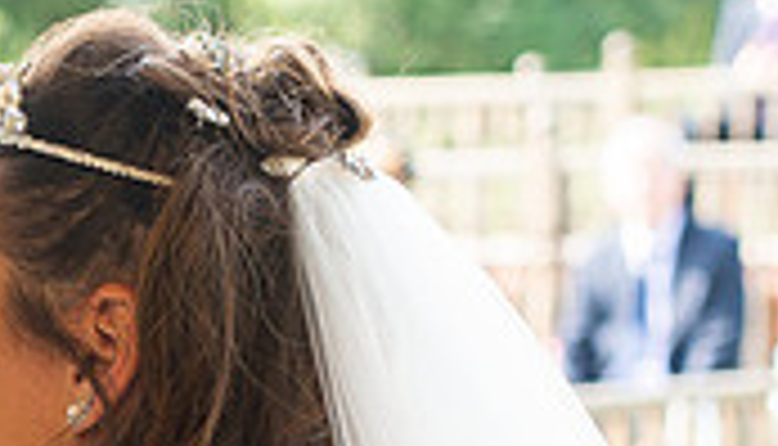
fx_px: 3294
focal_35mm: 159
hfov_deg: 13.2
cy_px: 474
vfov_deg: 7.7
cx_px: -119
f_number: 2.8
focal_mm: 35
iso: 100
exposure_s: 1/250
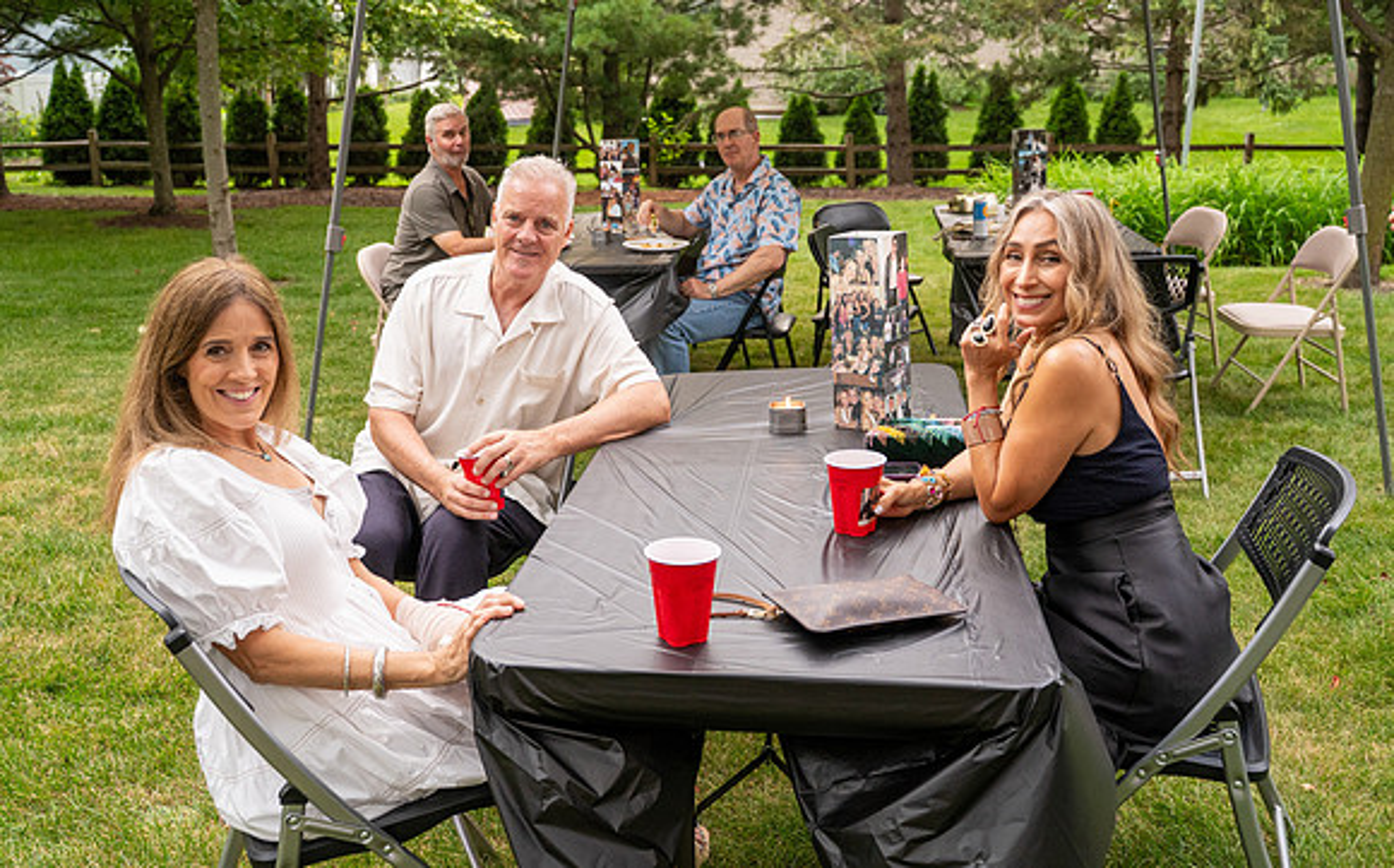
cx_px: 674
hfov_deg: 56.7
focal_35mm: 34
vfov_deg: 37.0
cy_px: 355
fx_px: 1291
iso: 800
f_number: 4
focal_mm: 28
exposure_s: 1/200
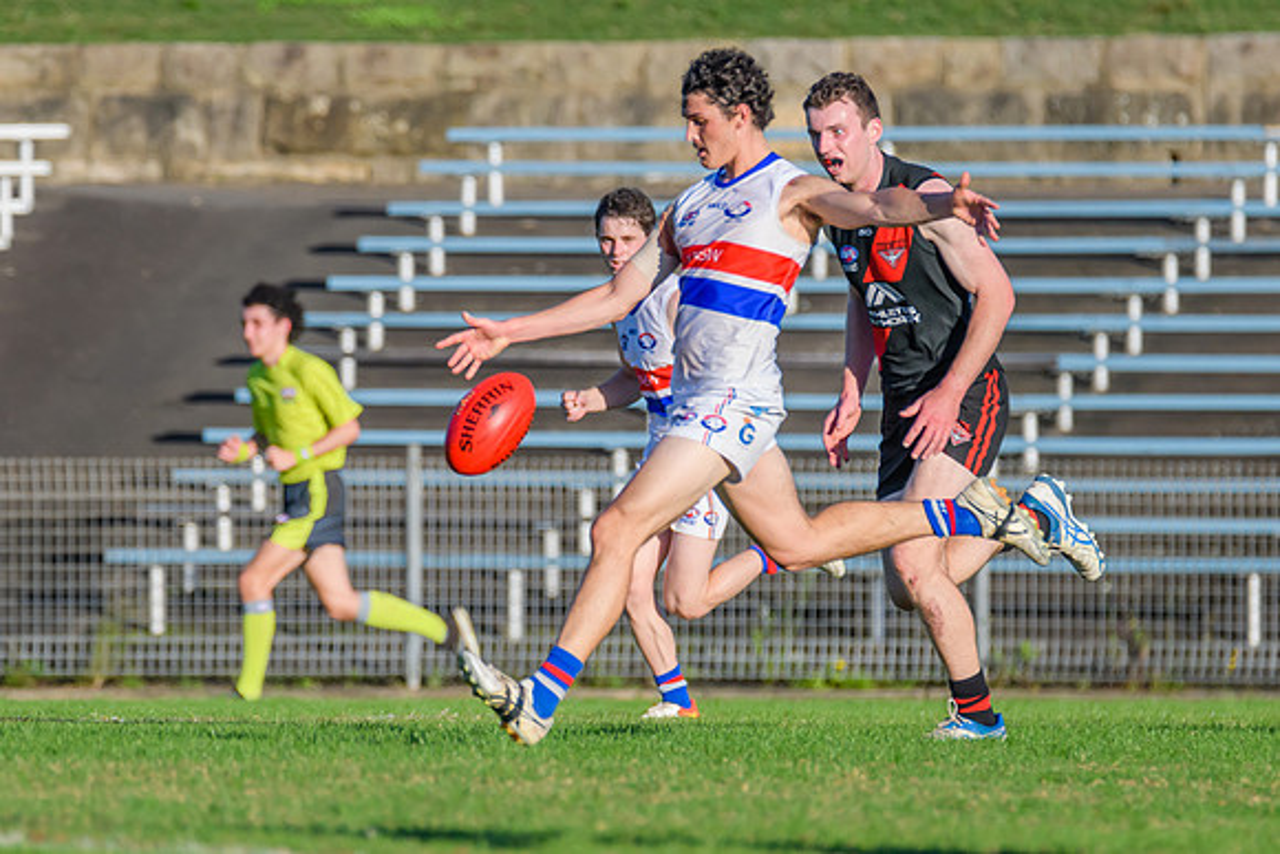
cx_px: 579
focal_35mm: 824
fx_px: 29302
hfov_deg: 2.5
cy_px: 442
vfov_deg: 1.7
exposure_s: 1/2000
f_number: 7.1
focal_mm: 500
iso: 800
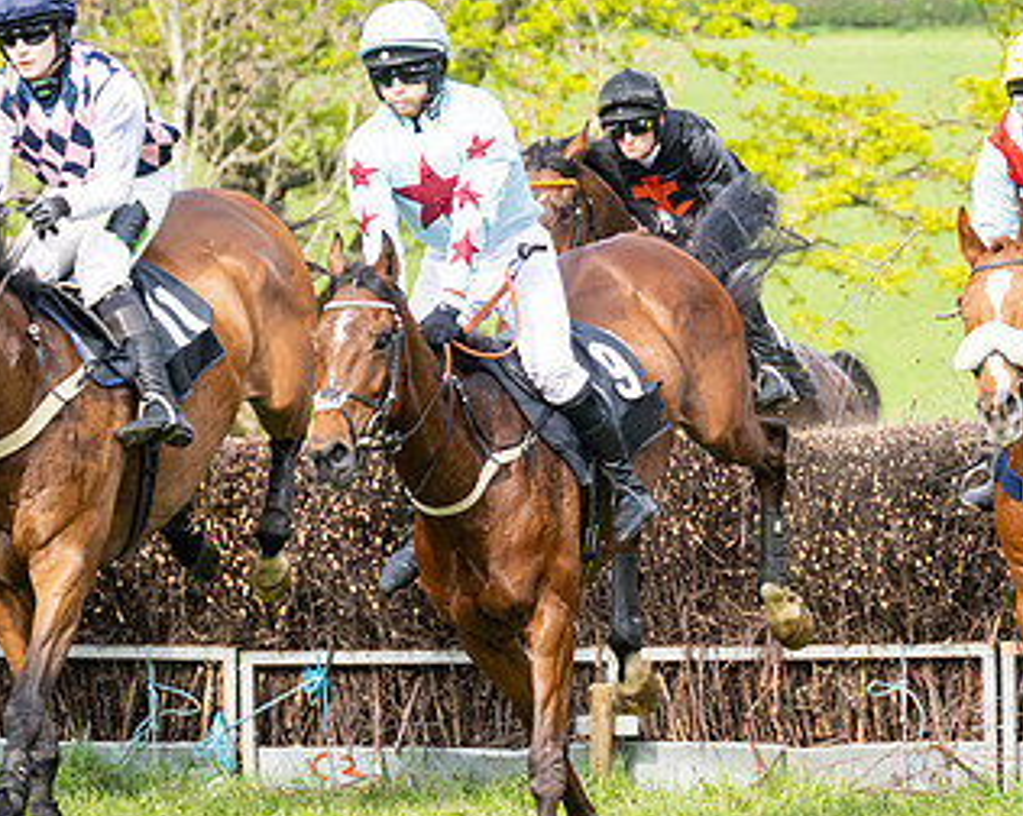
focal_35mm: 313
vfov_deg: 4.9
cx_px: 799
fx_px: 9465
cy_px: 266
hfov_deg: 6.2
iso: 400
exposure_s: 1/1600
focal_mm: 98
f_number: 4
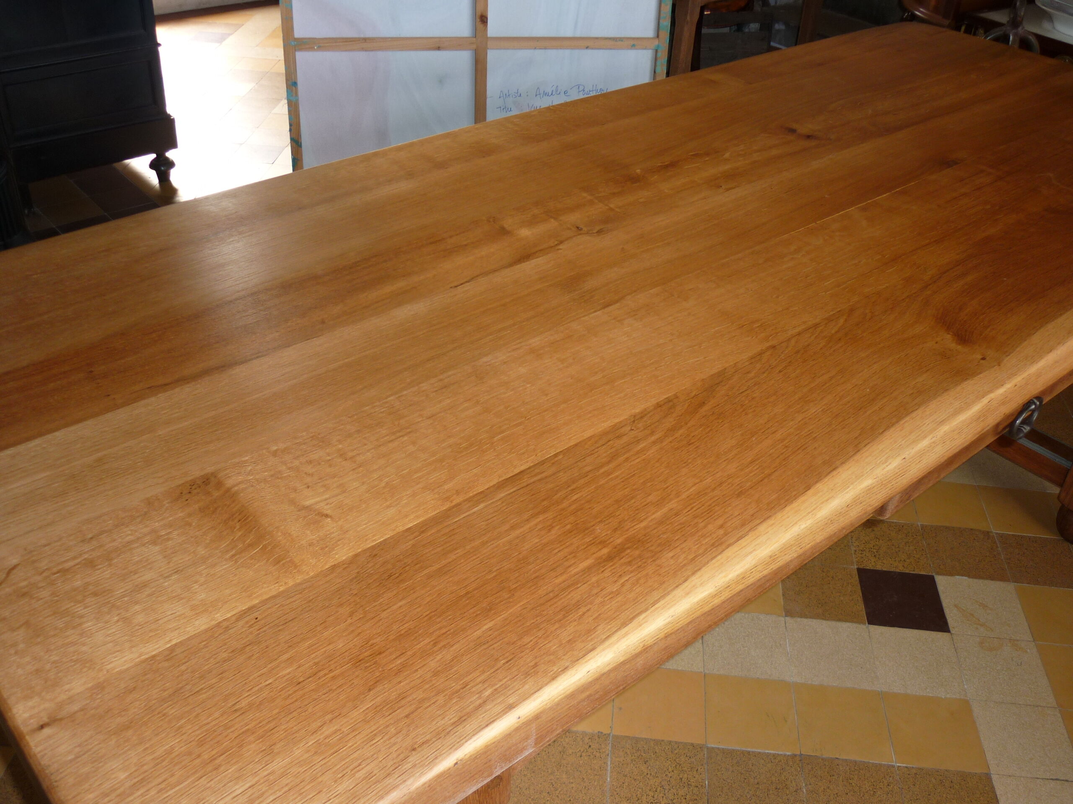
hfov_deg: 55.4
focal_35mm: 33
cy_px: 402
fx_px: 1023
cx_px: 536
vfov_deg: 42.9
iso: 100
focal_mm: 5.5
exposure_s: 1/30
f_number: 2.8
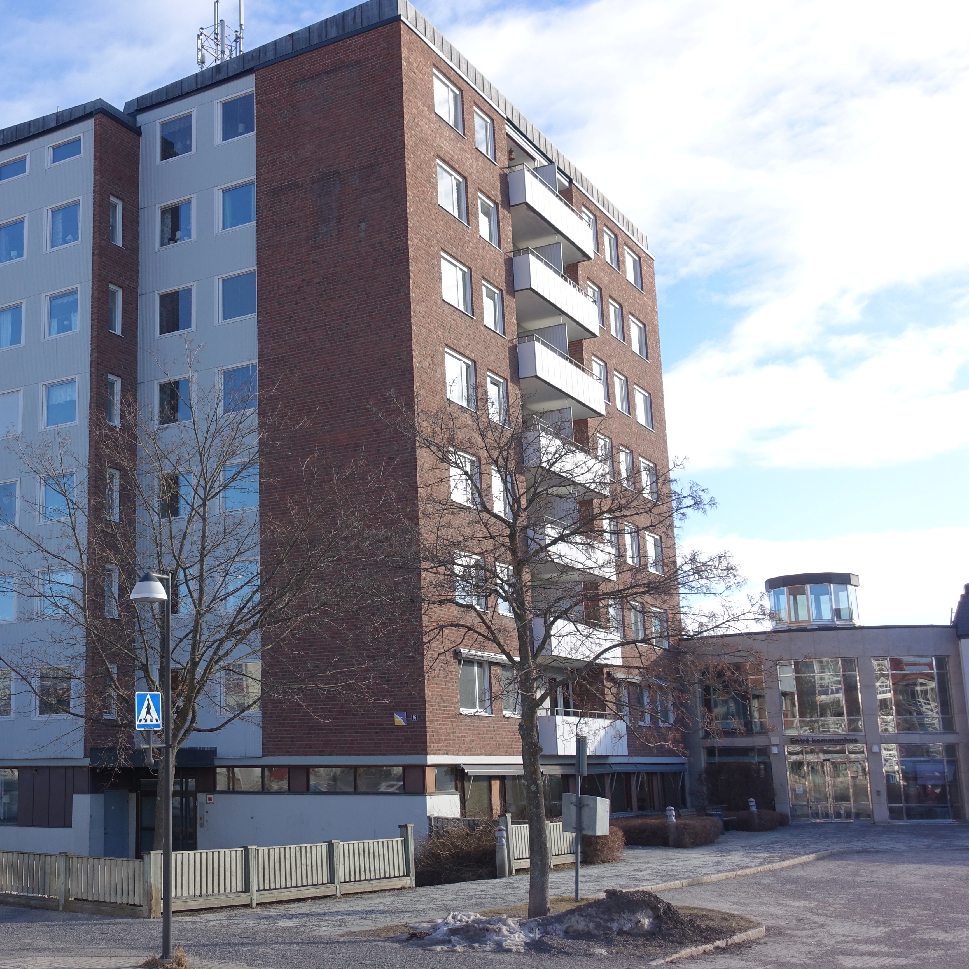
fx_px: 1362
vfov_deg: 39.2
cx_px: 211
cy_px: 477
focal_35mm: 43
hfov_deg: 37.9
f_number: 3.2
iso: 125
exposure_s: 1/800
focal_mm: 11.69
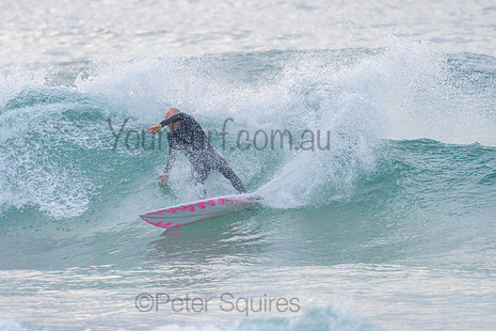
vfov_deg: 1.8
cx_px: 208
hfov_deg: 2.7
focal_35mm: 765
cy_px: 122
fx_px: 10539
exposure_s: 1/1250
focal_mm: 500
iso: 640
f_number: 5.6
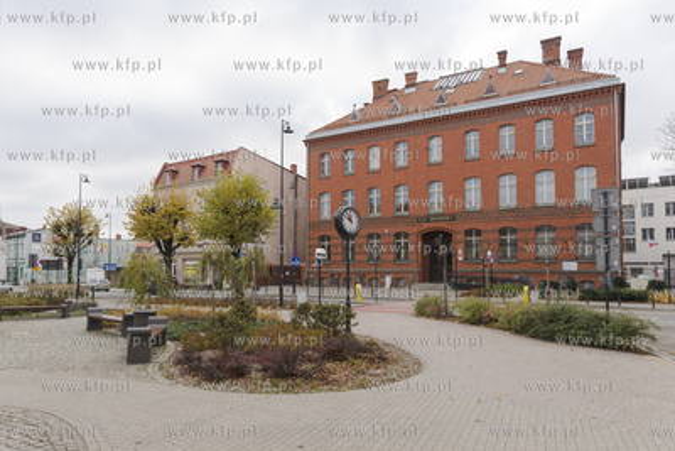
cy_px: 226
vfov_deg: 53.2
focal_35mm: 24
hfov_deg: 73.7
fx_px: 450
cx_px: 338
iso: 400
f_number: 4.5
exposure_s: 1/400
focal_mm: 24
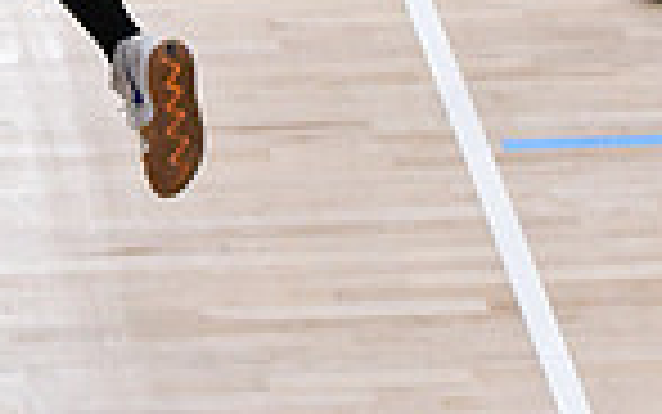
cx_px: -155
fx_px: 7616
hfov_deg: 5.0
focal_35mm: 422
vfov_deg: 3.1
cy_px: -657
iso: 6400
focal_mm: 70
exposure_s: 1/1250
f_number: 3.2
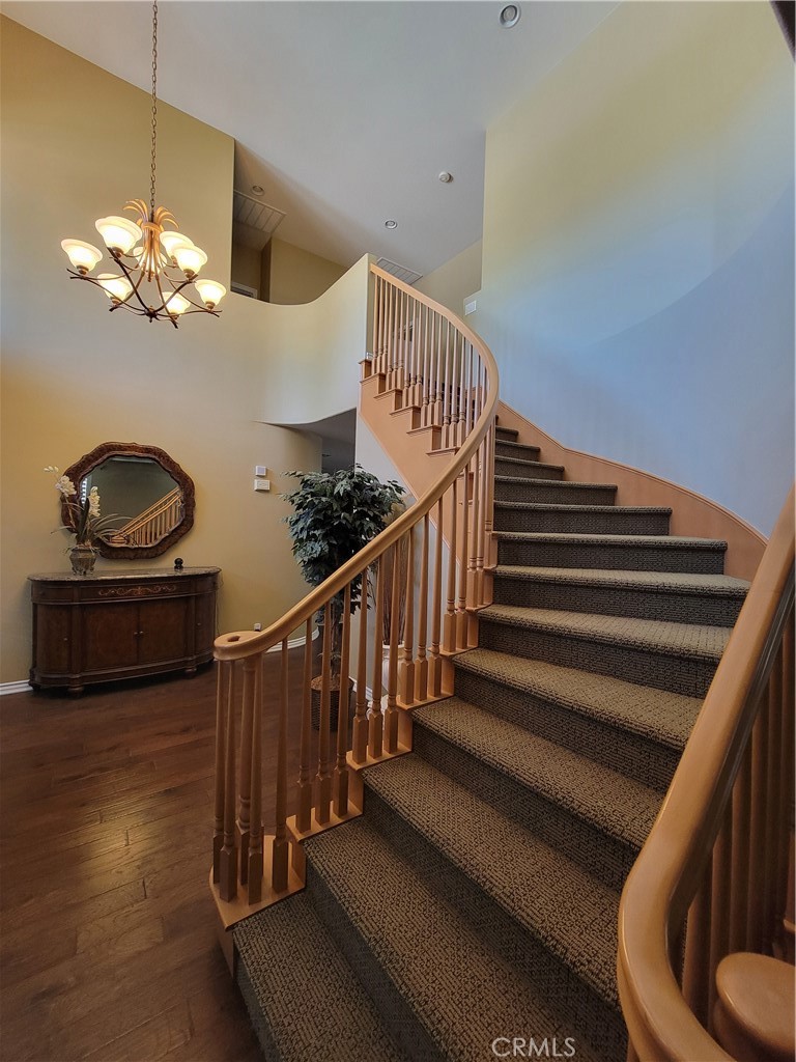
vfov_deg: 106.2
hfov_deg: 89.9
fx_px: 399
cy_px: 531
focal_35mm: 13
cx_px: 398
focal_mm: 2.2
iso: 320
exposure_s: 1/40
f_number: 2.2
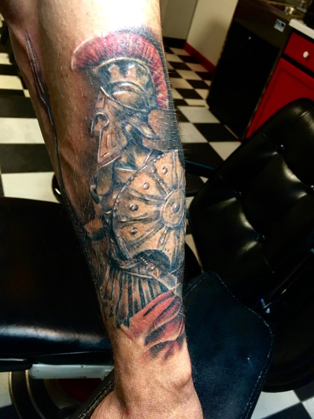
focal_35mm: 29
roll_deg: -17.7
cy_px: 210
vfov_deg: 61.7
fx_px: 351
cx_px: 157
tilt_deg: -37.9
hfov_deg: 48.2
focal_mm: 4.15
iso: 200
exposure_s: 1/20
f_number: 2.2
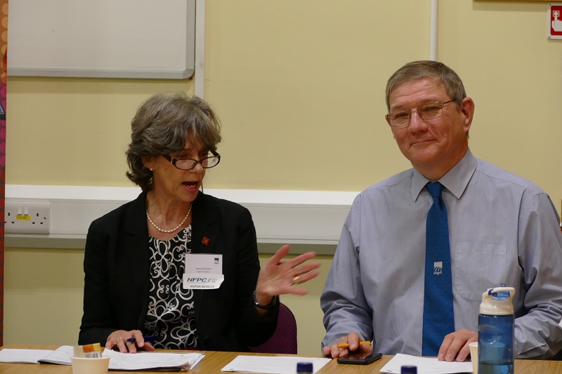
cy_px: 187
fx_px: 3371
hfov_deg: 9.5
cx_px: 281
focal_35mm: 216
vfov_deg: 6.4
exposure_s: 1/100
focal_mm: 78.73
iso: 1000
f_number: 4
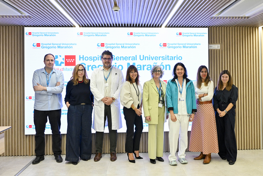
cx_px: 132
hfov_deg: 61.1
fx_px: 223
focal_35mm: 30
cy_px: 88
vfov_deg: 43.0
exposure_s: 1/80
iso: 2000
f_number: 6.3
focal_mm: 30.5
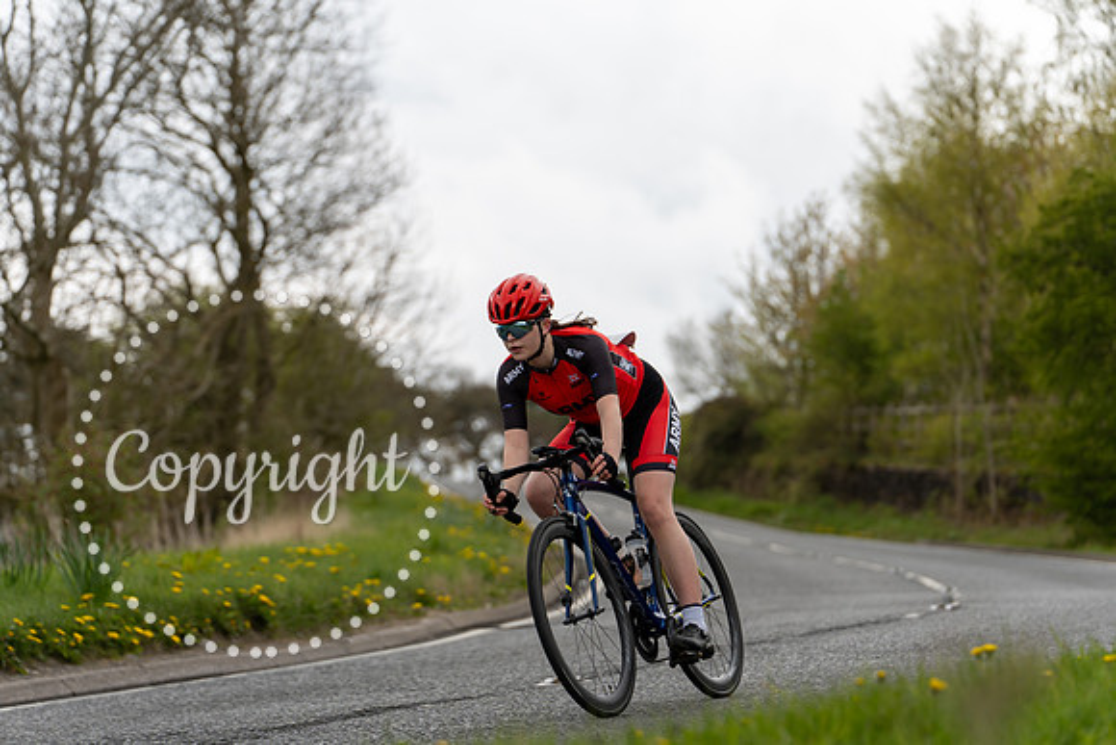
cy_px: 372
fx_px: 4031
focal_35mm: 130
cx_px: 558
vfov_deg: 10.6
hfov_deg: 15.8
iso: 200
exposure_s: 1/640
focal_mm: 130
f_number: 3.5
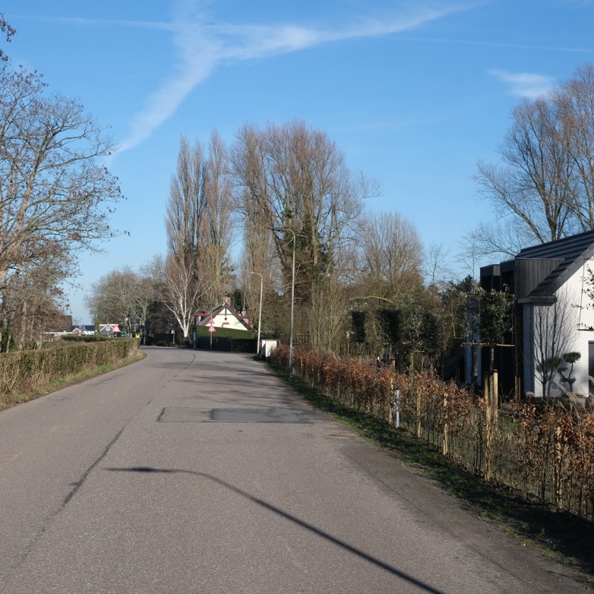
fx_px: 1107
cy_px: 306
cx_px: 175
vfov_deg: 30.0
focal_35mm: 57
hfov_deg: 29.7
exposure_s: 1/350
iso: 160
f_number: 8
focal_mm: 27
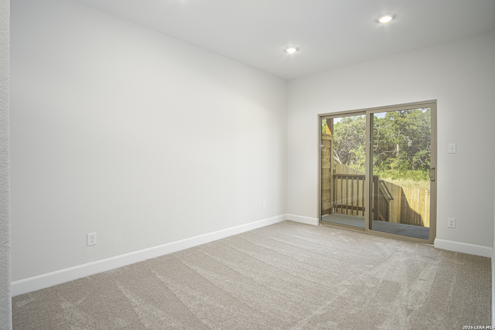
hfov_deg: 90.0
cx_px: 248
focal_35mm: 18
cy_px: 165
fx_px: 247
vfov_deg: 67.4
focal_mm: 12
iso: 400
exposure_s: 1/250
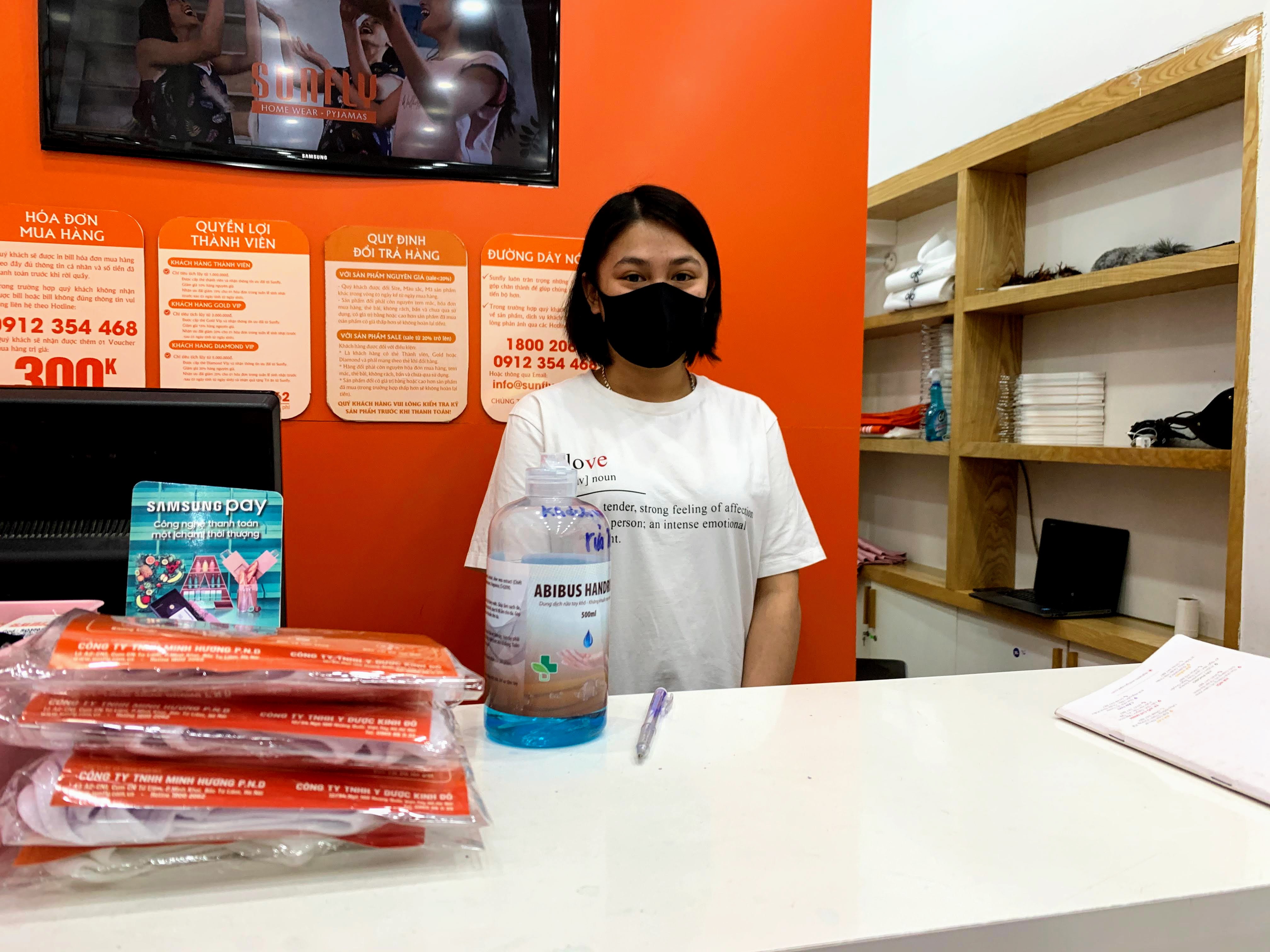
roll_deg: -0.7
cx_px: 635
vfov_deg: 53.1
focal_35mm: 26
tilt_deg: -3.2
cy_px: 476
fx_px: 954
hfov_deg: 67.3
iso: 100
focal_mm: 4.25
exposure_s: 1/91
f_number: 1.8
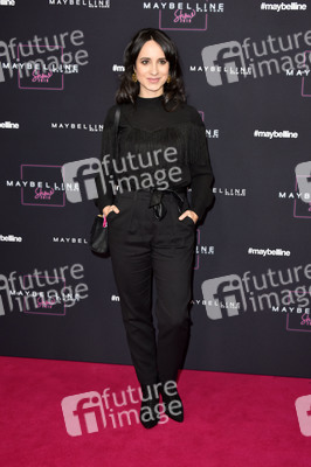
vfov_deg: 48.5
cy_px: 234
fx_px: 519
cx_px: 156
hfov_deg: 33.3
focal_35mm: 40
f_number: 5.6
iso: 640
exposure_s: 1/160
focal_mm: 40
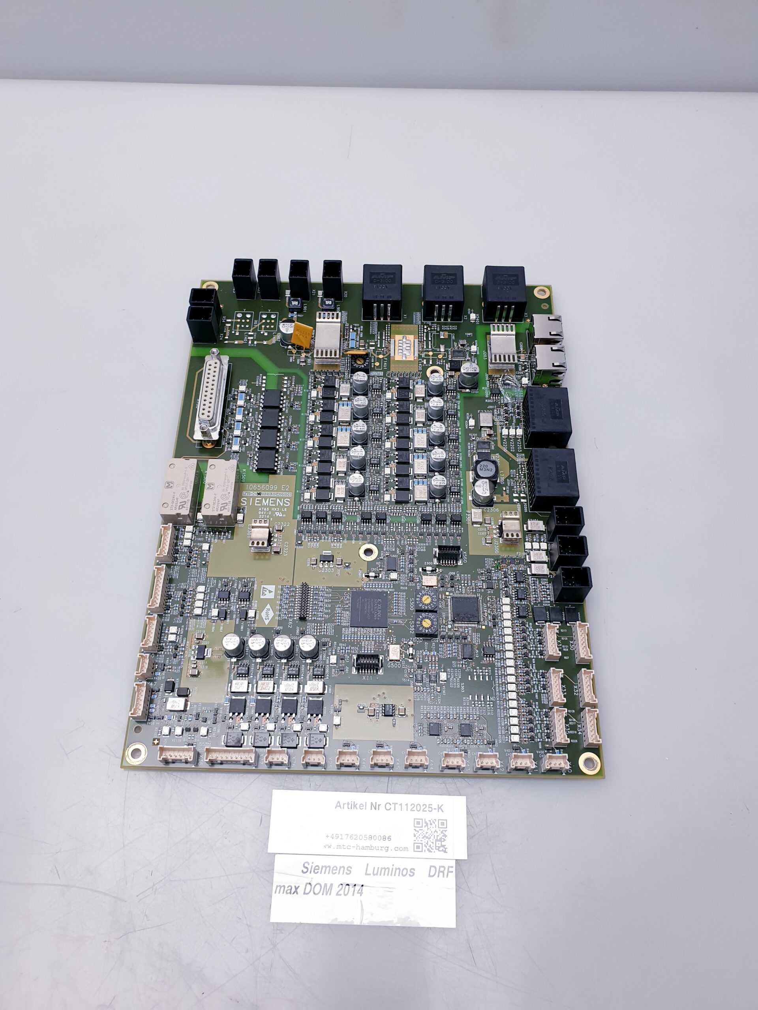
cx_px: 379
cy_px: 505
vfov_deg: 67.3
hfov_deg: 53.1
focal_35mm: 26
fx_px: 759
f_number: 2.4
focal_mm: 4.3
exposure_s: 1/100
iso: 80
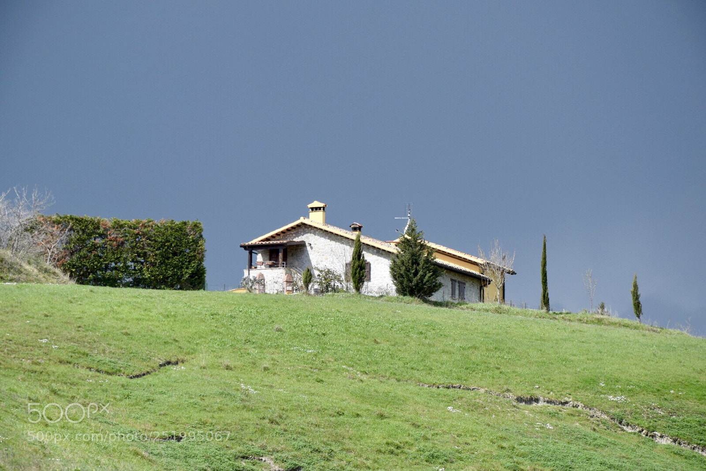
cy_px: 236
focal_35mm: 158
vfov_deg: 8.7
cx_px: 353
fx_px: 3089
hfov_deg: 13.0
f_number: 8
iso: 200
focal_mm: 105
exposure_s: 1/500
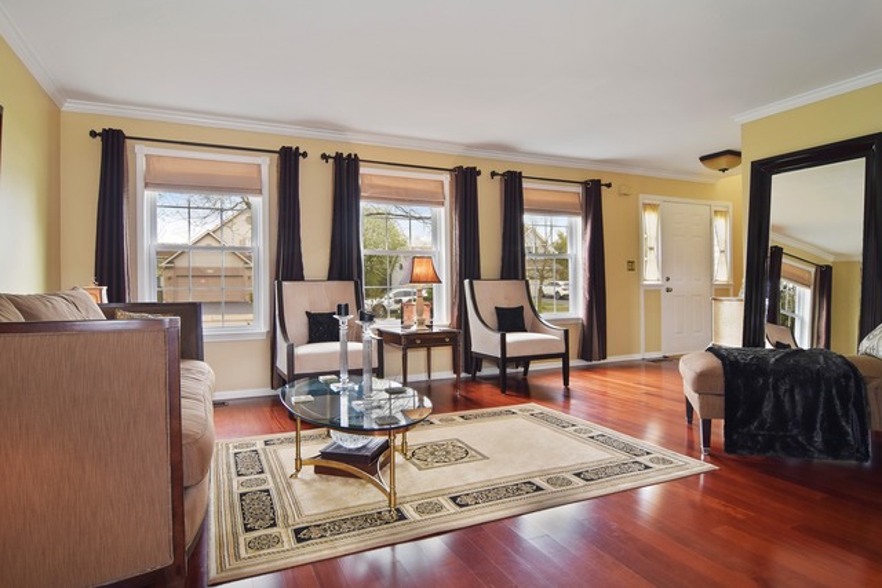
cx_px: 441
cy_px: 294
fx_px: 441
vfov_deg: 67.4
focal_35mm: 18
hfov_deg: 90.0
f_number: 8
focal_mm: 12
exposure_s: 1/6
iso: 200
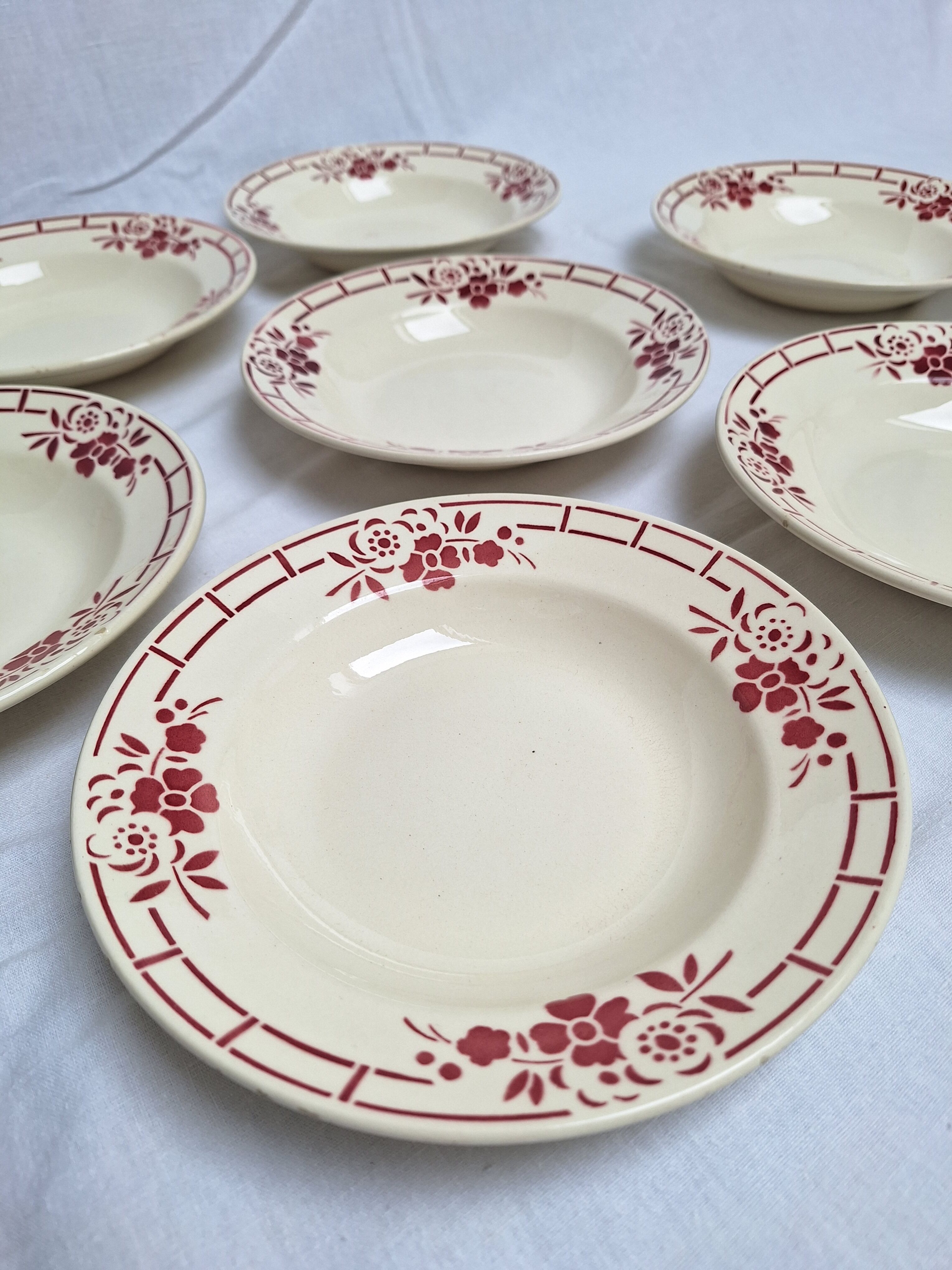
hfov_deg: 58.9
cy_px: 635
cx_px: 476
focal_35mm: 23
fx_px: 843
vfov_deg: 73.9
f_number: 1.8
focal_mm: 5.54
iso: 40
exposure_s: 1/227
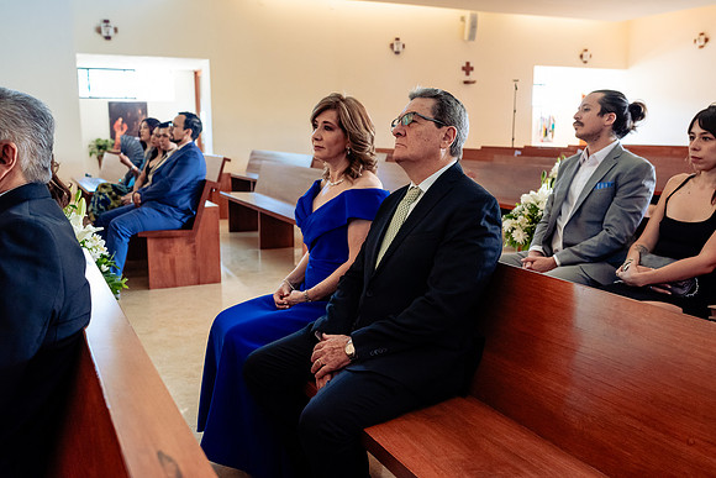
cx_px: 358
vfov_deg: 37.3
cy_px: 239
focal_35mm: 36
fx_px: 707
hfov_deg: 53.7
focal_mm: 35
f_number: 4.5
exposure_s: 1/160
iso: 2500
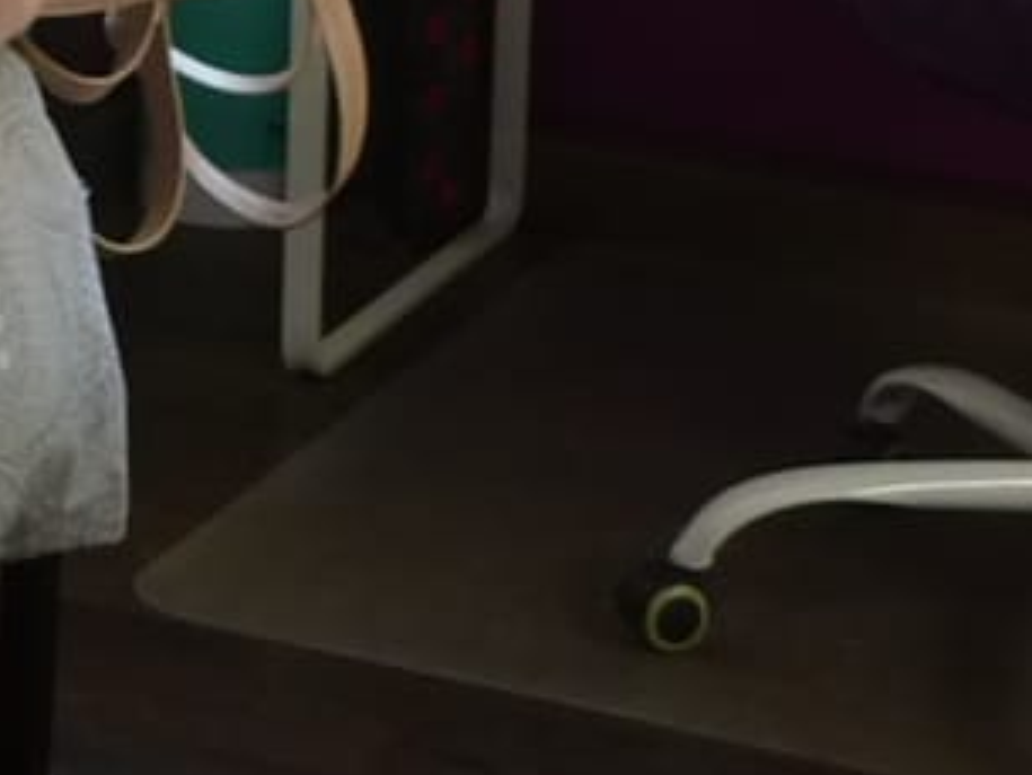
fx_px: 4802
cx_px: -193
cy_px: -254
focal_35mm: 161
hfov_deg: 12.0
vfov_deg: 9.1
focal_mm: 4.3
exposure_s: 1/60
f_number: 3.3
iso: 160
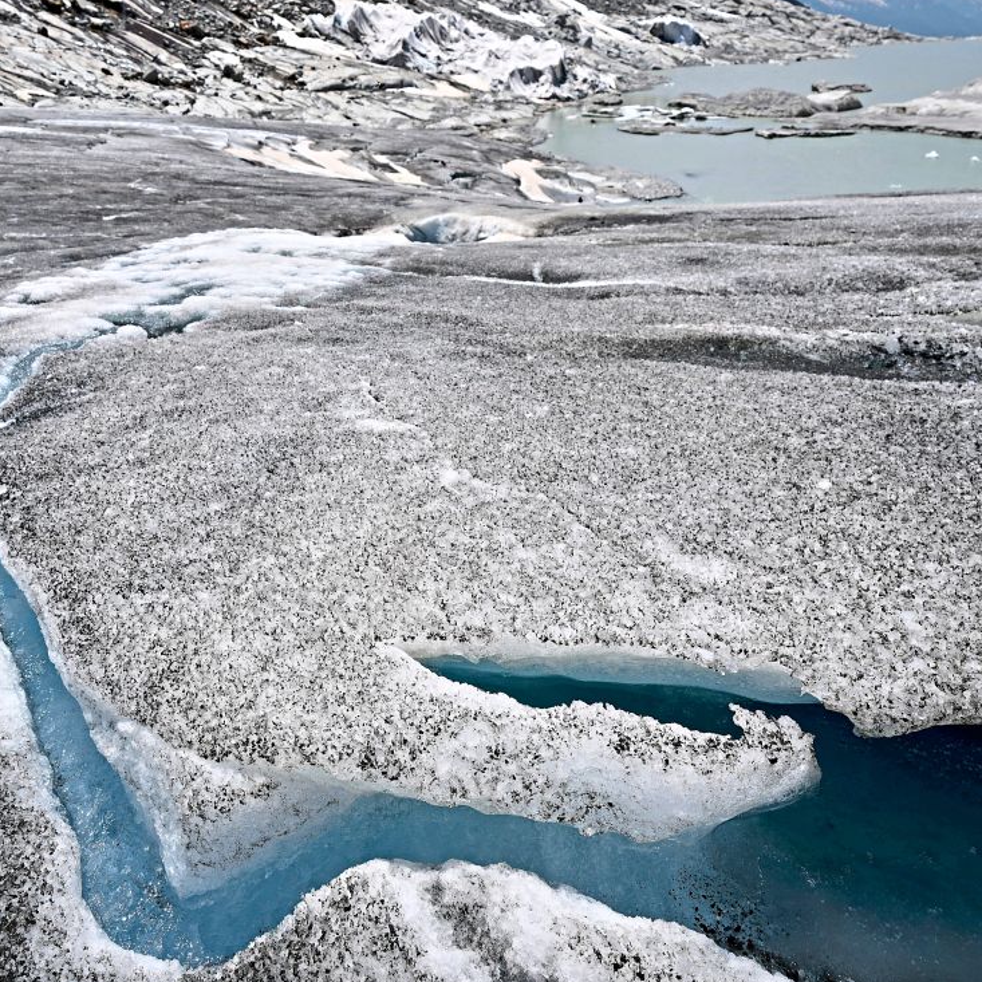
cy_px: 478
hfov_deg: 66.9
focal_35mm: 23
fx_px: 738
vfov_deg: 67.2
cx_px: 421
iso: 100
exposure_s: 1/2500
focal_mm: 16
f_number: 4
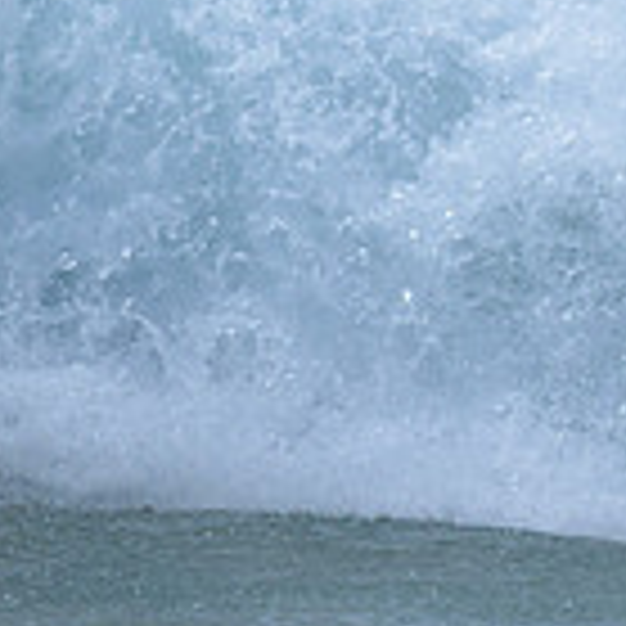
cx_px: 1422
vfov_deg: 0.4
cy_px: -324
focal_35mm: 3910
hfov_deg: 0.4
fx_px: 79998
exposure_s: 1/3200
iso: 320
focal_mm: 800
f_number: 6.3
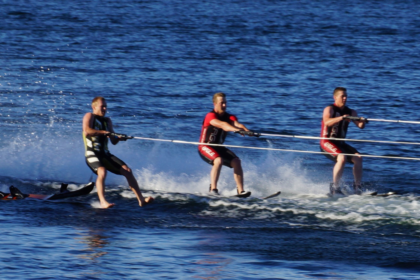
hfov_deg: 15.2
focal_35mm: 135
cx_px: 210
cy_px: 140
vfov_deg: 10.2
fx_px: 1574
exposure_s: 1/200
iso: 100
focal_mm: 90
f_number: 9
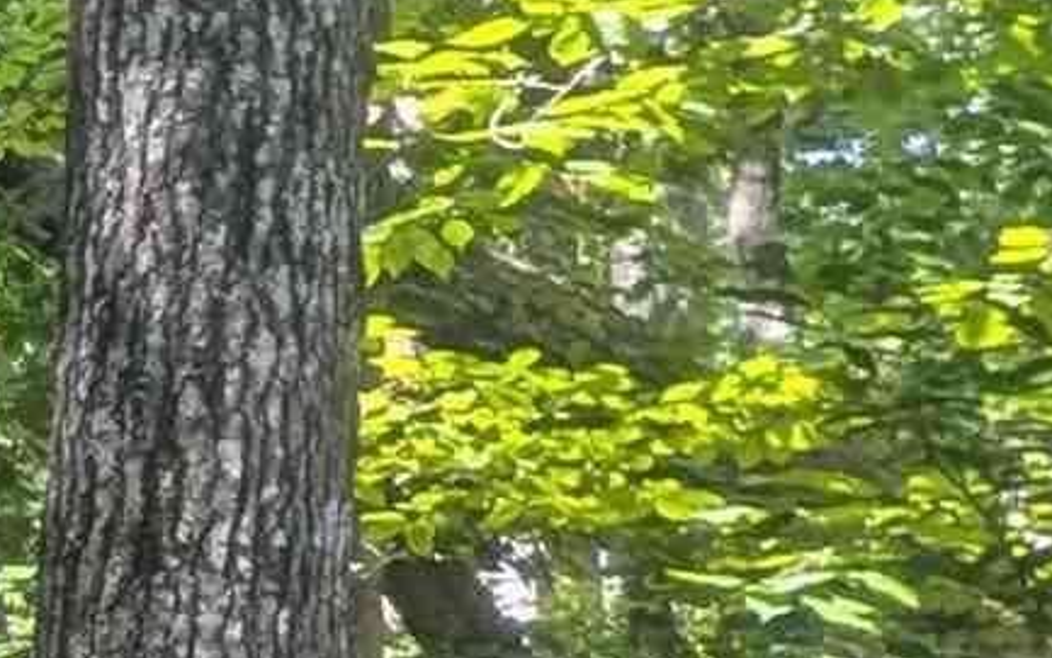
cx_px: -2145
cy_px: 828
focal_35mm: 90
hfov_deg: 11.4
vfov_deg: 14.0
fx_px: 2581
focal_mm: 2.02
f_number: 1.7
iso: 48
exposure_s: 1/207
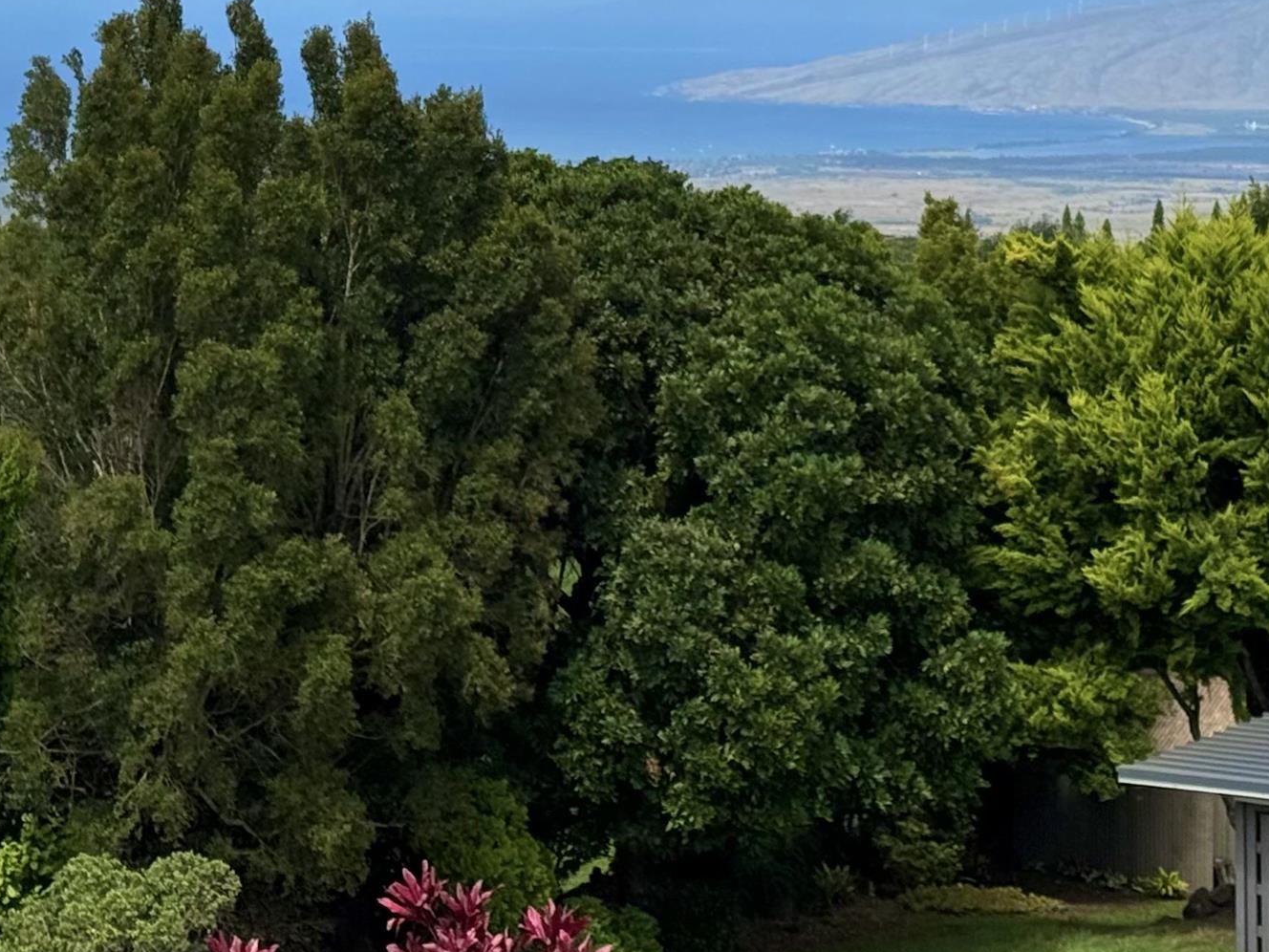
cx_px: 509
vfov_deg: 13.1
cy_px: -24
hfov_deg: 17.7
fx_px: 4069
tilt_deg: -0.6
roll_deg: +0.3
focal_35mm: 111
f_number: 1.78
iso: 64
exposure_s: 1/7874
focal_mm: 6.76
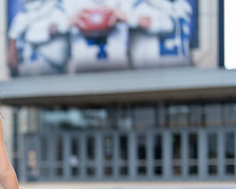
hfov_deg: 12.9
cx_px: -28
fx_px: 1026
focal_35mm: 147
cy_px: 189
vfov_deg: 10.4
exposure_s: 1/1250
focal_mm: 50
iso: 160
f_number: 1.2
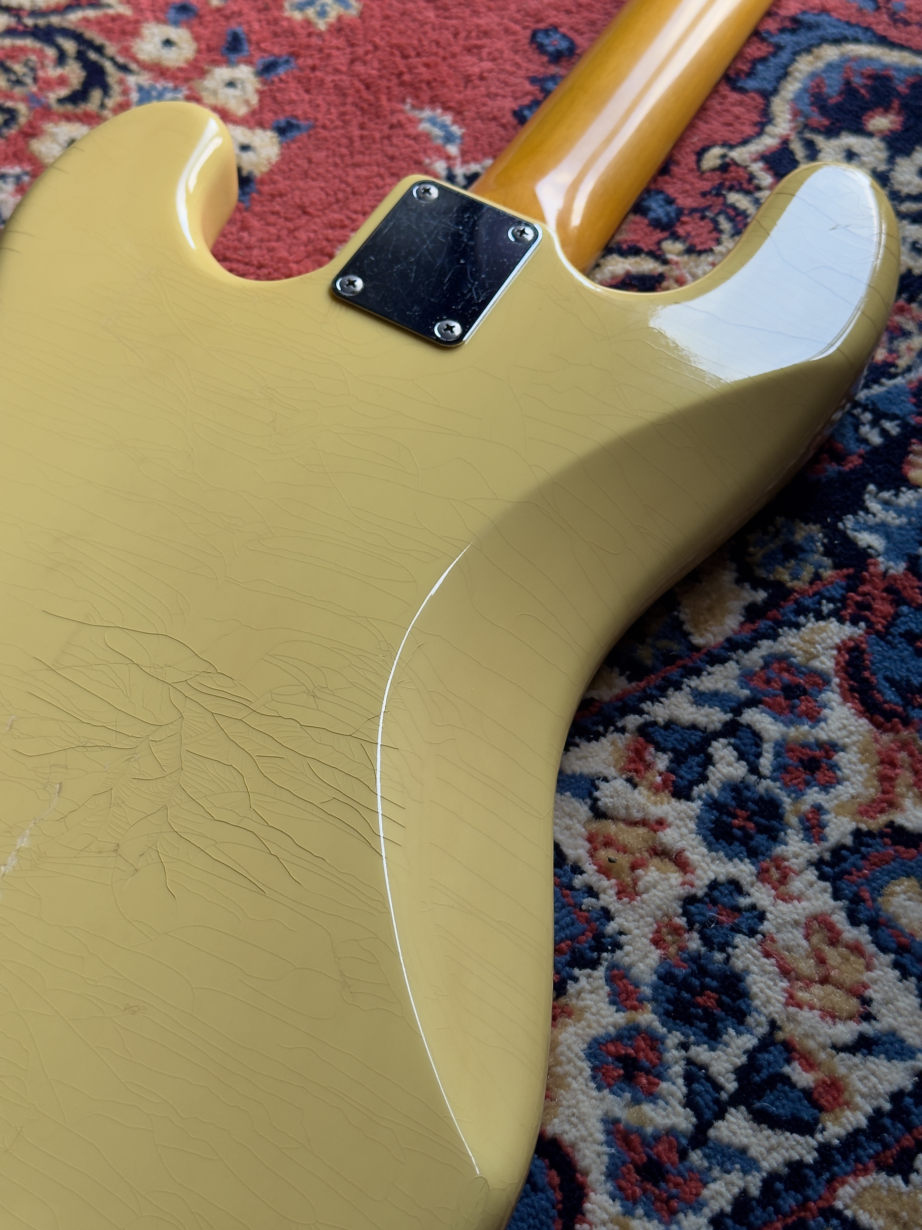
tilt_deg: -54.8
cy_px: 615
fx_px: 1705
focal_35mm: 48
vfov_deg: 39.7
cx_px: 461
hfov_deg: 30.3
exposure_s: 1/60
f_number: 1.78
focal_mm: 6.76
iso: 160
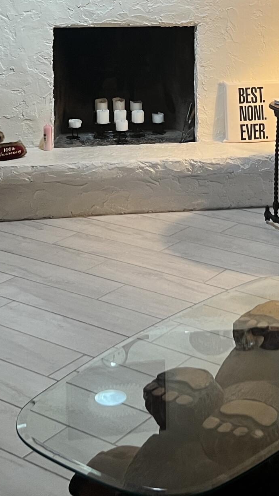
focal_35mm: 69
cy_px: 43
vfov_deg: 29.2
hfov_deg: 17.5
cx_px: 167
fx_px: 907
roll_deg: +0.4
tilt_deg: -6.6
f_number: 1.5
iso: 125
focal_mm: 5.7
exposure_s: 1/60
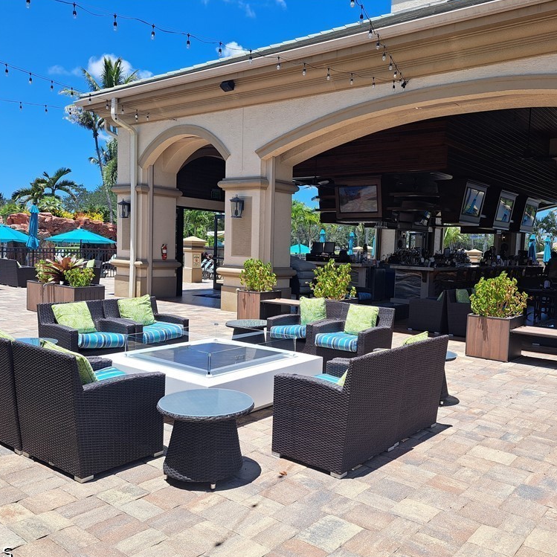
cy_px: 280
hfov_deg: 55.4
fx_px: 528
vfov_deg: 55.6
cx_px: 323
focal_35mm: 29
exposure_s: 1/1477
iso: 50
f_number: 1.8
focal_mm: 5.23
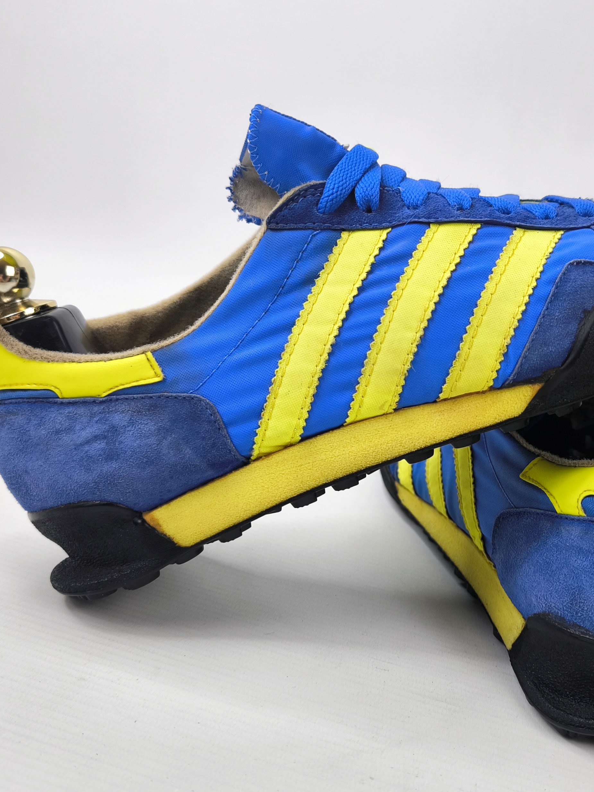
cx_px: 432
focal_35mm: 33
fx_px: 755
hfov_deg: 41.9
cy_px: 398
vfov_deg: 55.3
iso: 50
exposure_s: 1/100
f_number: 1.9
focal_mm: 6.92
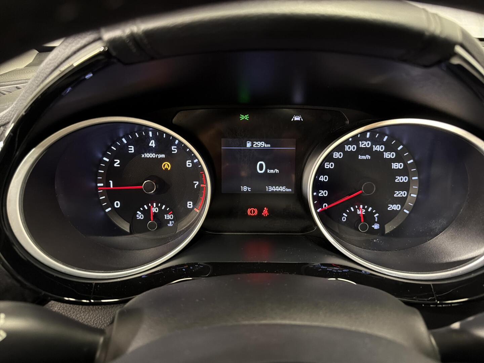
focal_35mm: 24
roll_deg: -0.3
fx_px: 336
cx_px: 242
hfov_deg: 71.6
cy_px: 182
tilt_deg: -26.5
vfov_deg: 56.8
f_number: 1.78
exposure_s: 1/25
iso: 800
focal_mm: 6.76
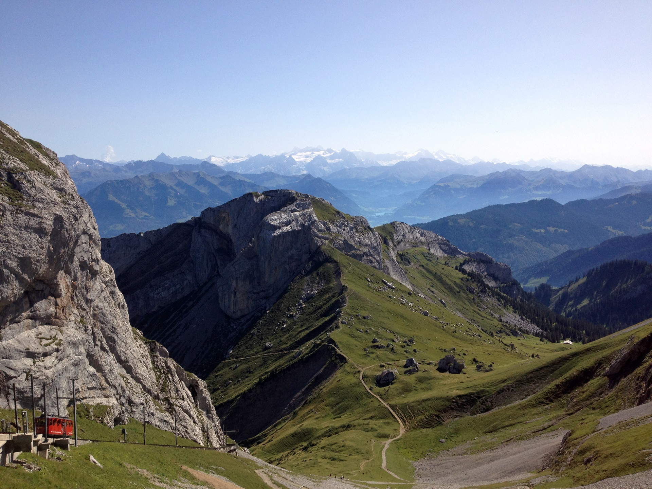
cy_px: 244
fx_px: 659
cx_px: 326
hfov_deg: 52.6
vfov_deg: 40.7
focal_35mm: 35
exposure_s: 1/1842
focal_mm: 4.28
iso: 64
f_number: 2.4
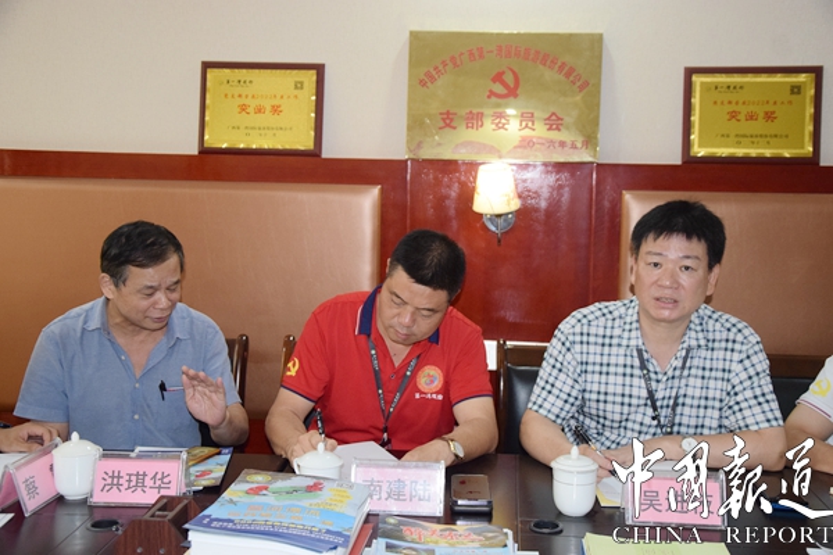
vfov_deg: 29.9
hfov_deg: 43.6
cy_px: 278
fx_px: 1041
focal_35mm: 45
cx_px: 416
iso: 1800
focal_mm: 30
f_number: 4.2
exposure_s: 1/60
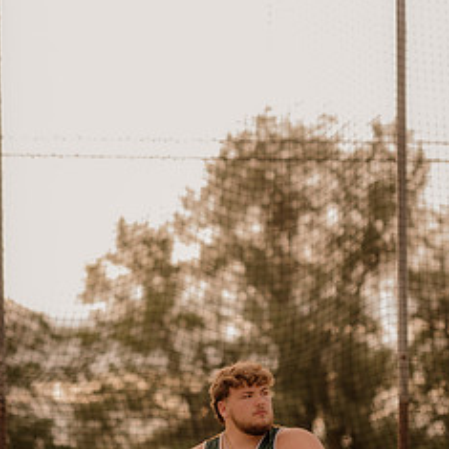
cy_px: 313
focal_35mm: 122
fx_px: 1790
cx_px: 197
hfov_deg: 14.3
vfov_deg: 14.3
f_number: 1.6
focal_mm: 50
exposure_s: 1/1000
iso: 125
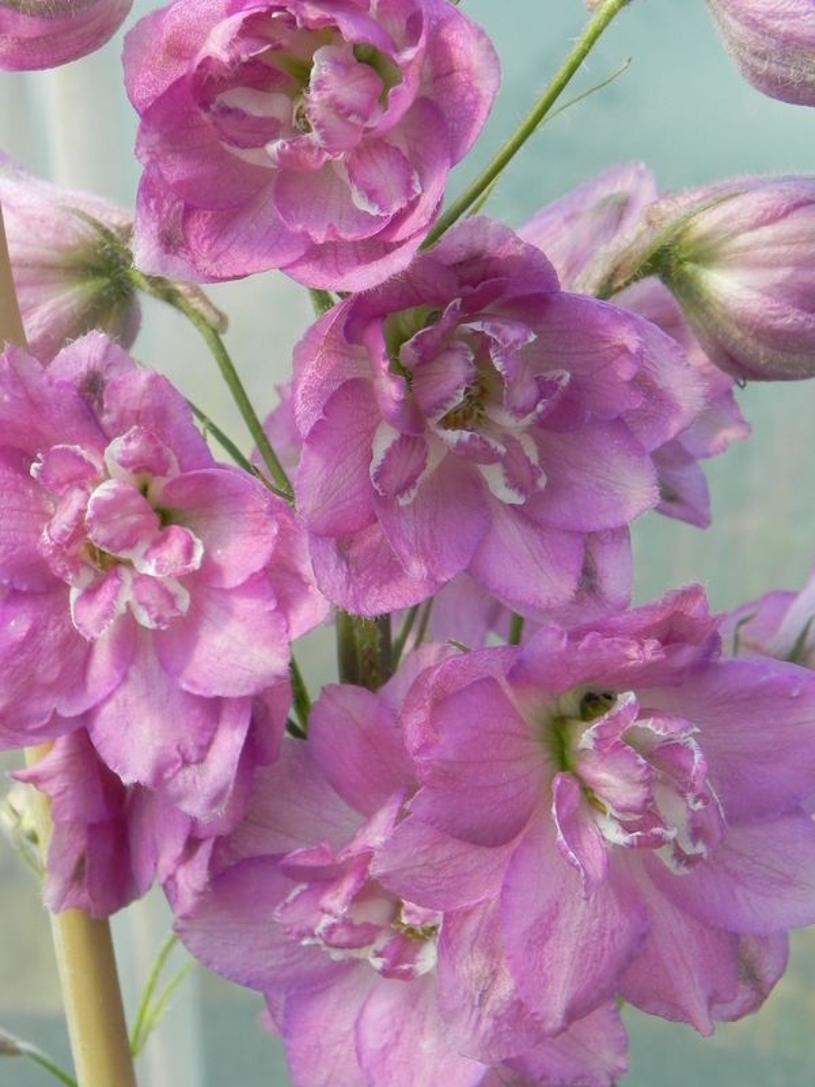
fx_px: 2354
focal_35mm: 75
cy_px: 544
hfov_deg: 19.6
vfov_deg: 26.0
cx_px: 408
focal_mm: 13.4
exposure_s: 1/160
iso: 160
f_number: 7.1
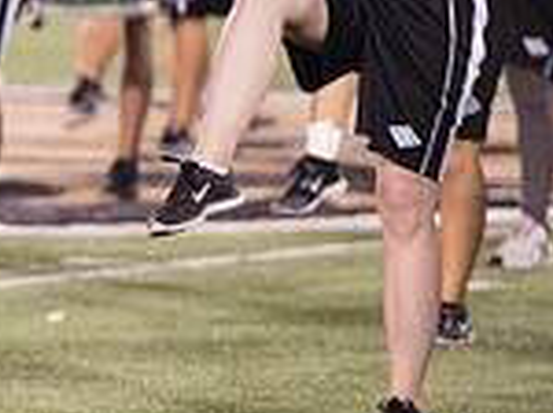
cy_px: -116
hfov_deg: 2.9
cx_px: -465
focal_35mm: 689
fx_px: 10989
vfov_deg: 2.2
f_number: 2.8
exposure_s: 1/320
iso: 1000
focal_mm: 185
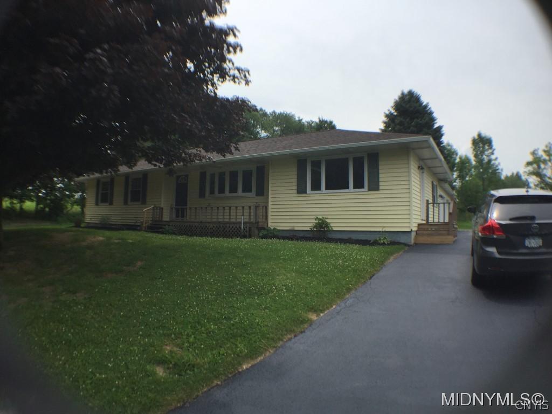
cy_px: 207
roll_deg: -1.8
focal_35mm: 29
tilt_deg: +4.0
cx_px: 276
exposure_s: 1/2326
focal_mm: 4.15
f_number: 2.2
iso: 32
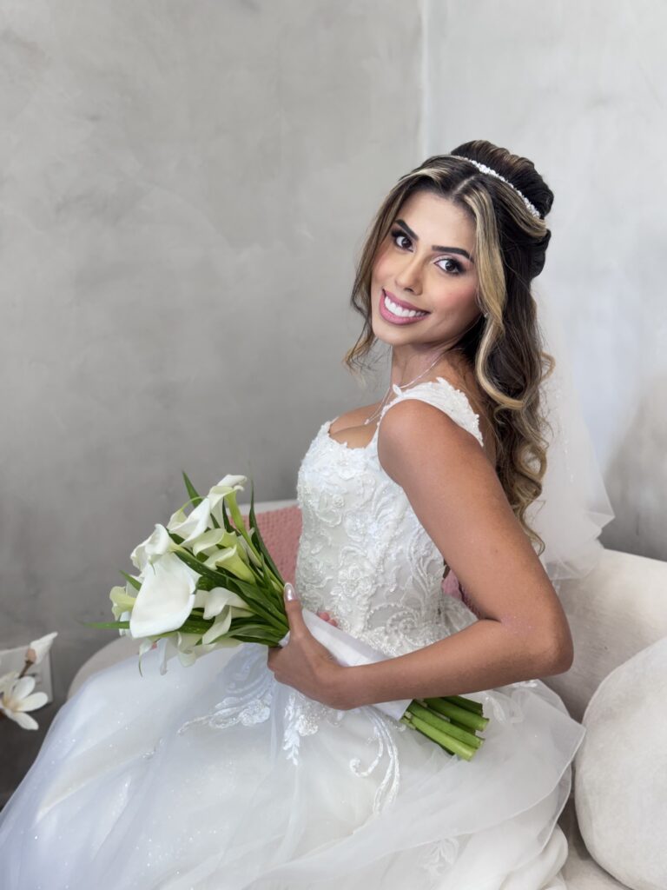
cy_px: 445
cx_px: 334
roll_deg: +1.8
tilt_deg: -14.7
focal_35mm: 48
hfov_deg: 30.3
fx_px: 1233
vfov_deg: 39.7
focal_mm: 6.76
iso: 100
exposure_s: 1/60
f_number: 1.78
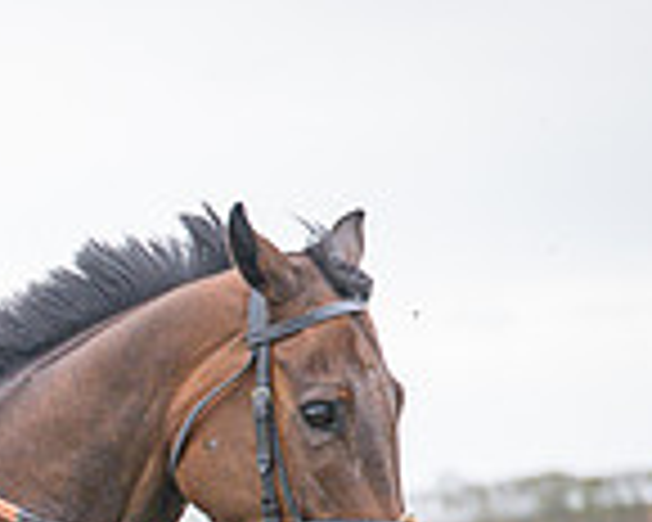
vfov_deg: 5.0
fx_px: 5924
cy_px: 914
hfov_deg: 6.2
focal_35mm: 307
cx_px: -270
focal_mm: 70
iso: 800
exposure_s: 1/1600
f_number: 2.8
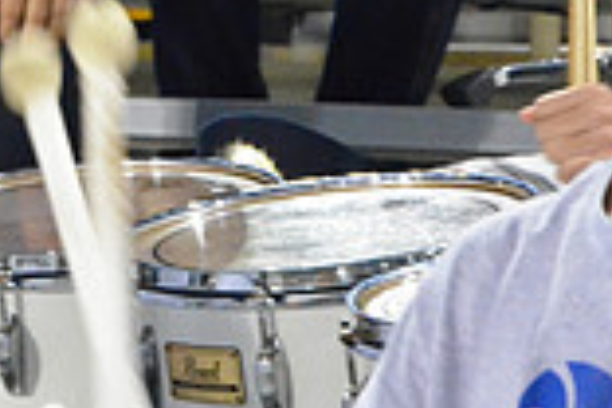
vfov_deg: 4.9
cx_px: -459
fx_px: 4726
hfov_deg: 7.2
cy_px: 43
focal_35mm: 278
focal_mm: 50
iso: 6400
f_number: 4
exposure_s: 1/60
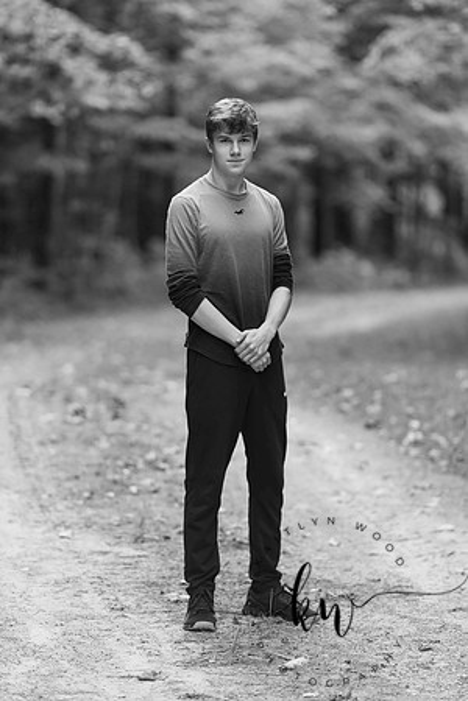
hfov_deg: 7.4
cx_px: 234
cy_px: 350
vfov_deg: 11.1
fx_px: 3607
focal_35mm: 185
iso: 500
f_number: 2.8
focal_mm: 185
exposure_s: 1/320
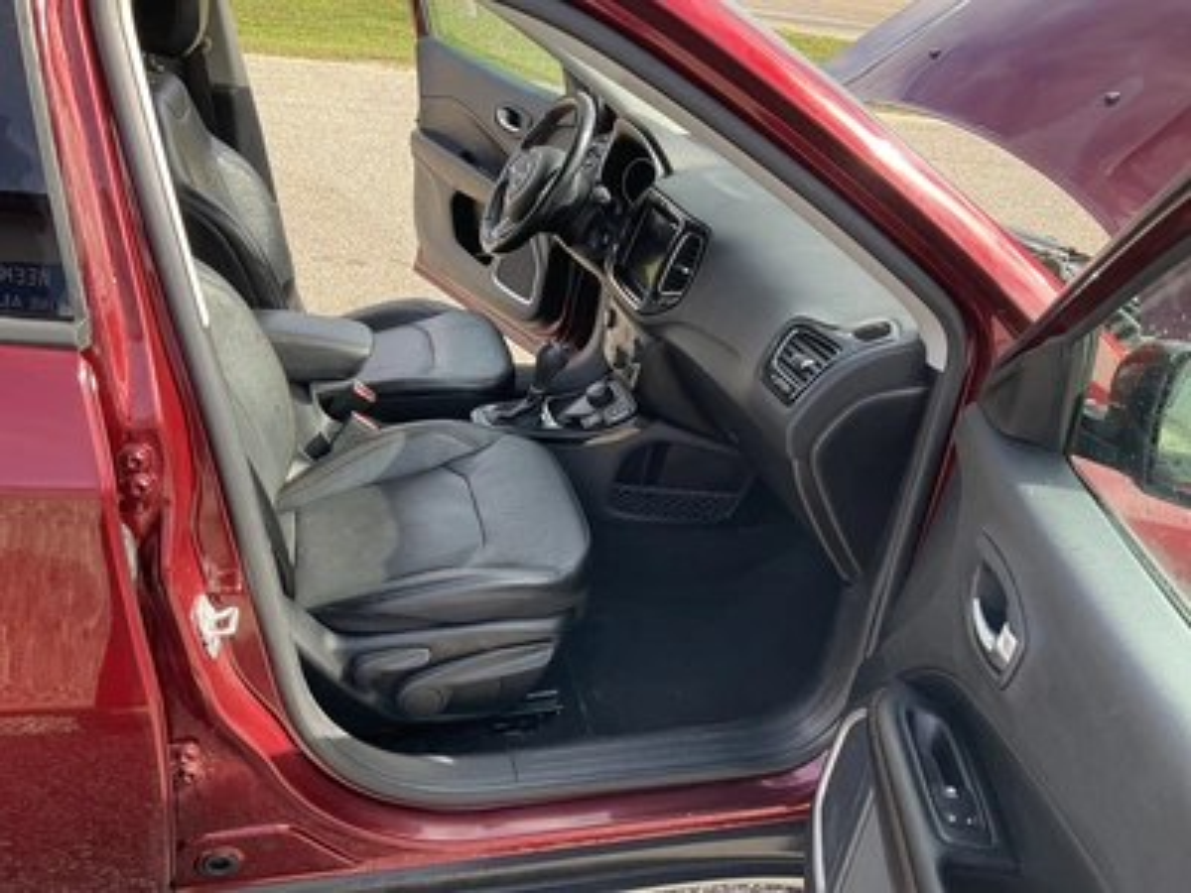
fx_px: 998
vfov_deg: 48.2
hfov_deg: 61.7
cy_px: 446
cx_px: 596
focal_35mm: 29
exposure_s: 1/182
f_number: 1.8
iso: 25
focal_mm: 3
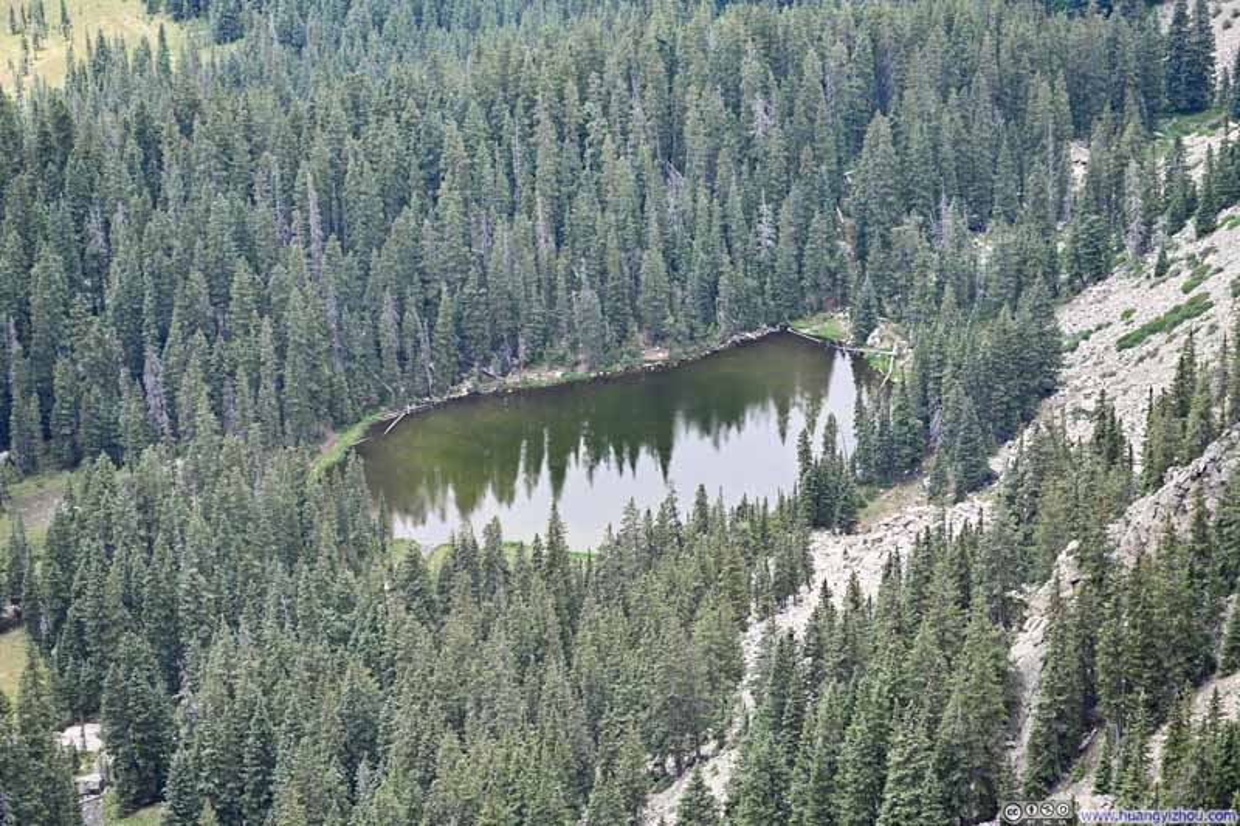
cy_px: 413
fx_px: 4132
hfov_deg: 17.1
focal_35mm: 120
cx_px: 620
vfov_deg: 11.4
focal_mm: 120
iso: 64
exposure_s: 1/200
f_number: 4.5
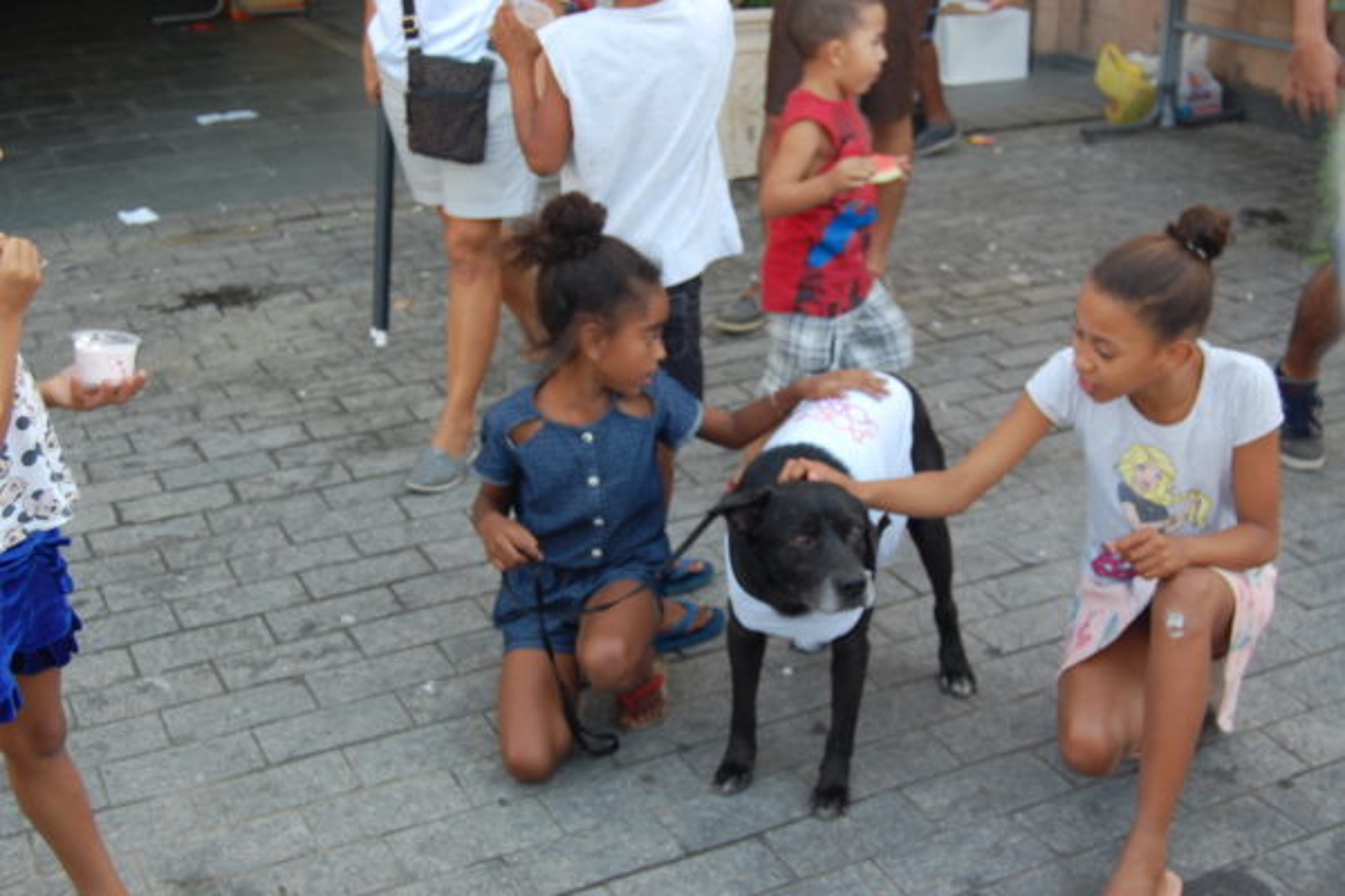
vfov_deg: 28.1
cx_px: 672
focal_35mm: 48
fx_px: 1793
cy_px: 448
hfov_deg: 41.1
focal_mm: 32
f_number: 5.6
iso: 280
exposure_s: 1/125
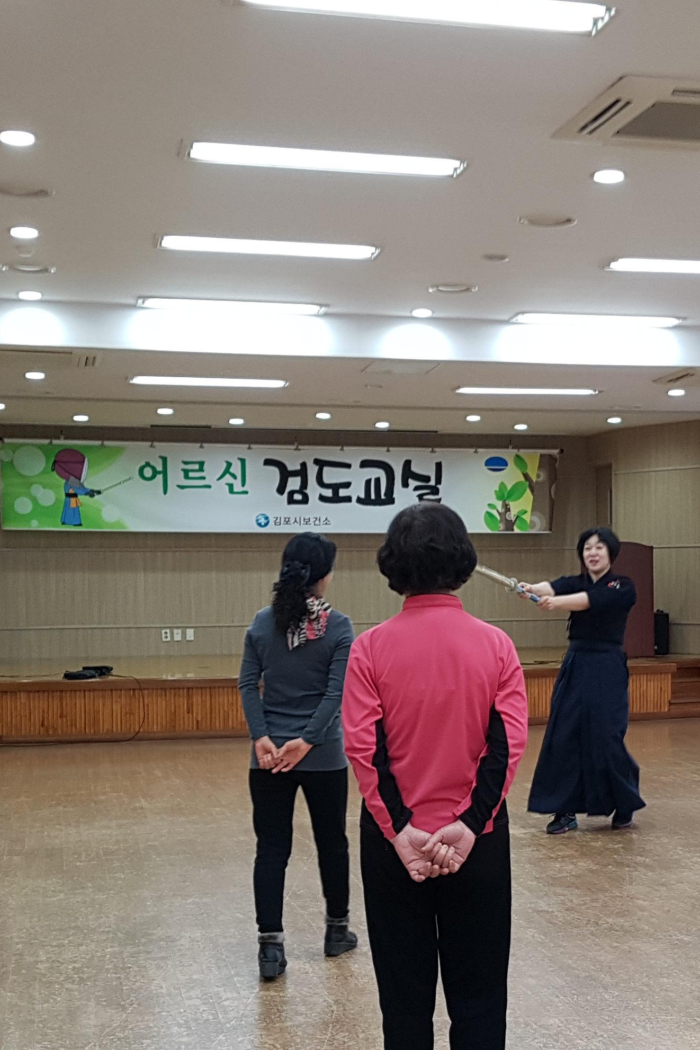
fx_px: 1603
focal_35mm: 55
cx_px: 498
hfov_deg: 24.4
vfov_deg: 36.0
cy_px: 666
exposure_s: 1/60
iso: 100
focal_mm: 4.2
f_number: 1.7
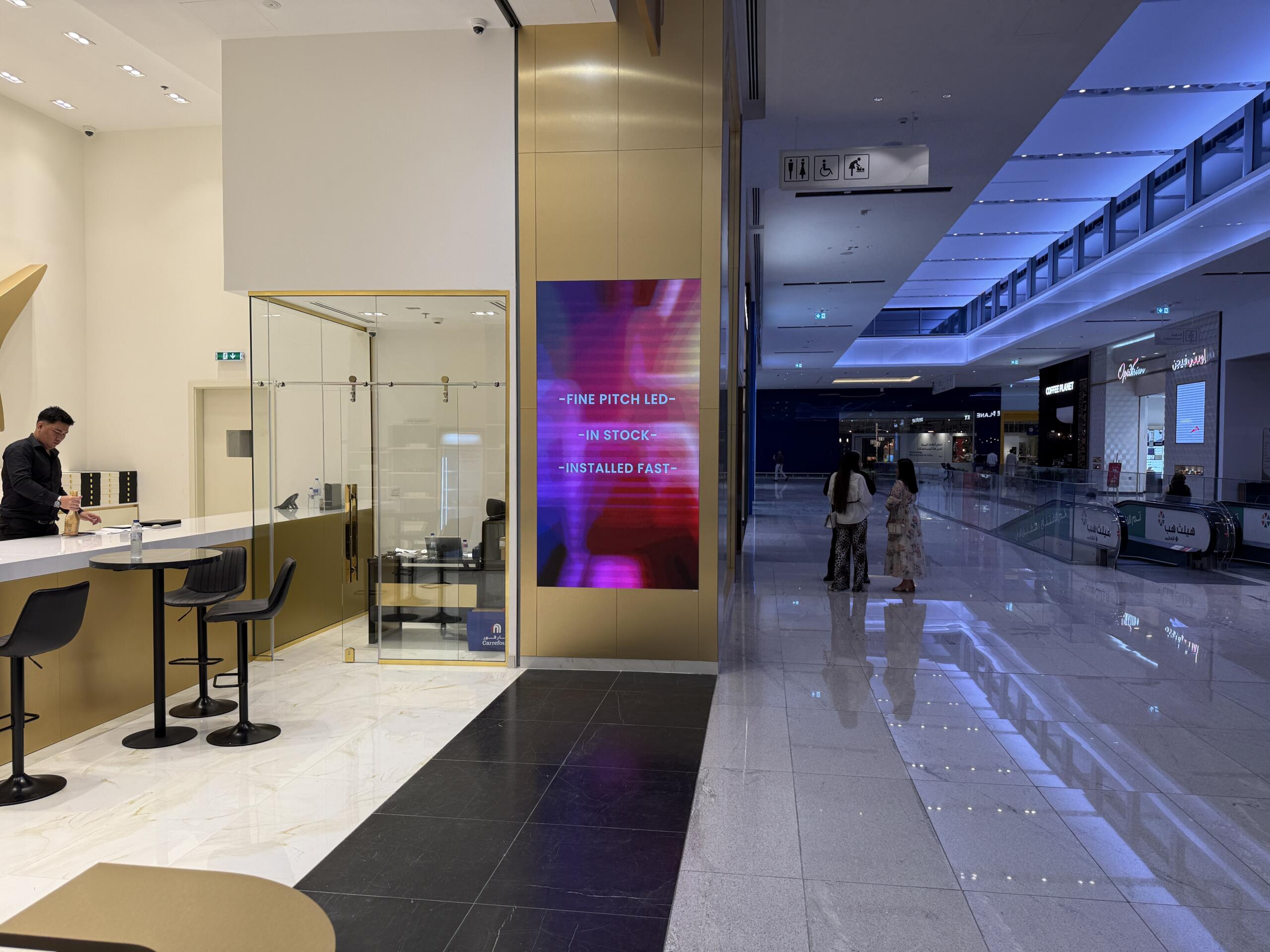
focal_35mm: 24
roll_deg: -0.2
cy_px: 476
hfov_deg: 71.6
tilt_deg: -3.6
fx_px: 881
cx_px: 635
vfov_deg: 56.8
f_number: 1.78
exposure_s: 1/164
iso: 64
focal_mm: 6.76
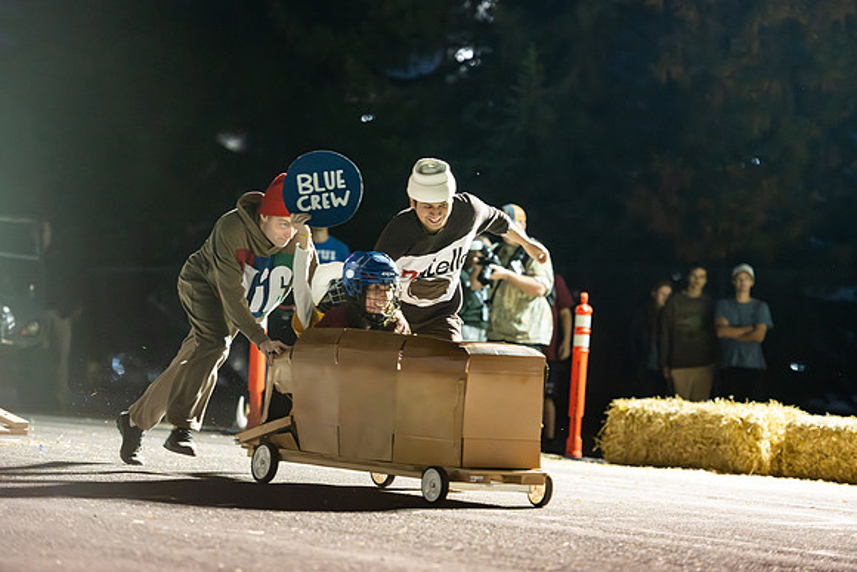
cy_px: 286
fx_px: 3214
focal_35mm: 135
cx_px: 428
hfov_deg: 15.2
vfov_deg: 10.2
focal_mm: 135
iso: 4000
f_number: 2.8
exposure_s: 1/250
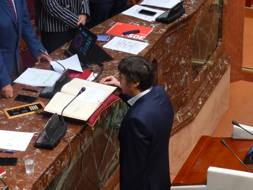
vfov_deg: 11.6
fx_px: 936
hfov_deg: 15.4
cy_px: 95
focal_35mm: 128
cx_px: 126
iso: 800
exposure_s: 1/80
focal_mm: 23.1
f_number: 3.2
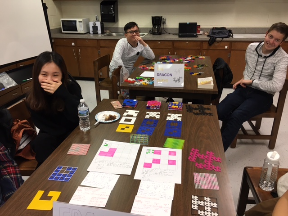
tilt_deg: -23.8
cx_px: 144
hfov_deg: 61.7
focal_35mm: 29
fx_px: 241
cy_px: 108
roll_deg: +0.2
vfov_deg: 48.2
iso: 64
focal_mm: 4.15
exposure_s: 1/30
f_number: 2.2
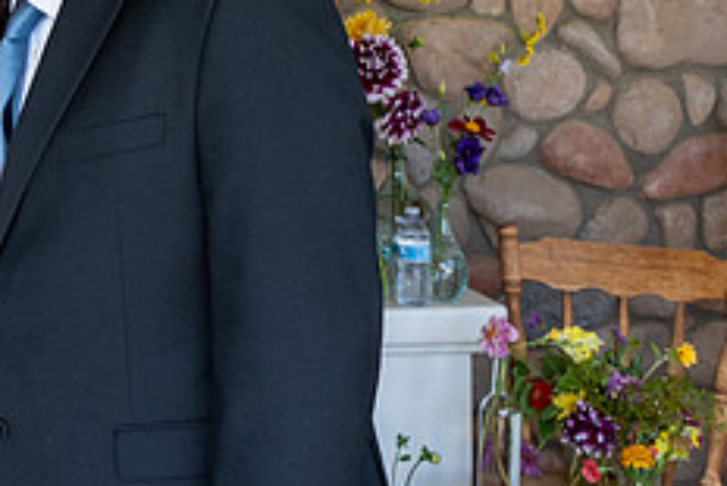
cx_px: -172
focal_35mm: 71
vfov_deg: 18.6
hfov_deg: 25.2
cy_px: -17
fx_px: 1435
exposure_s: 1/250
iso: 800
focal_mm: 28
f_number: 5.6
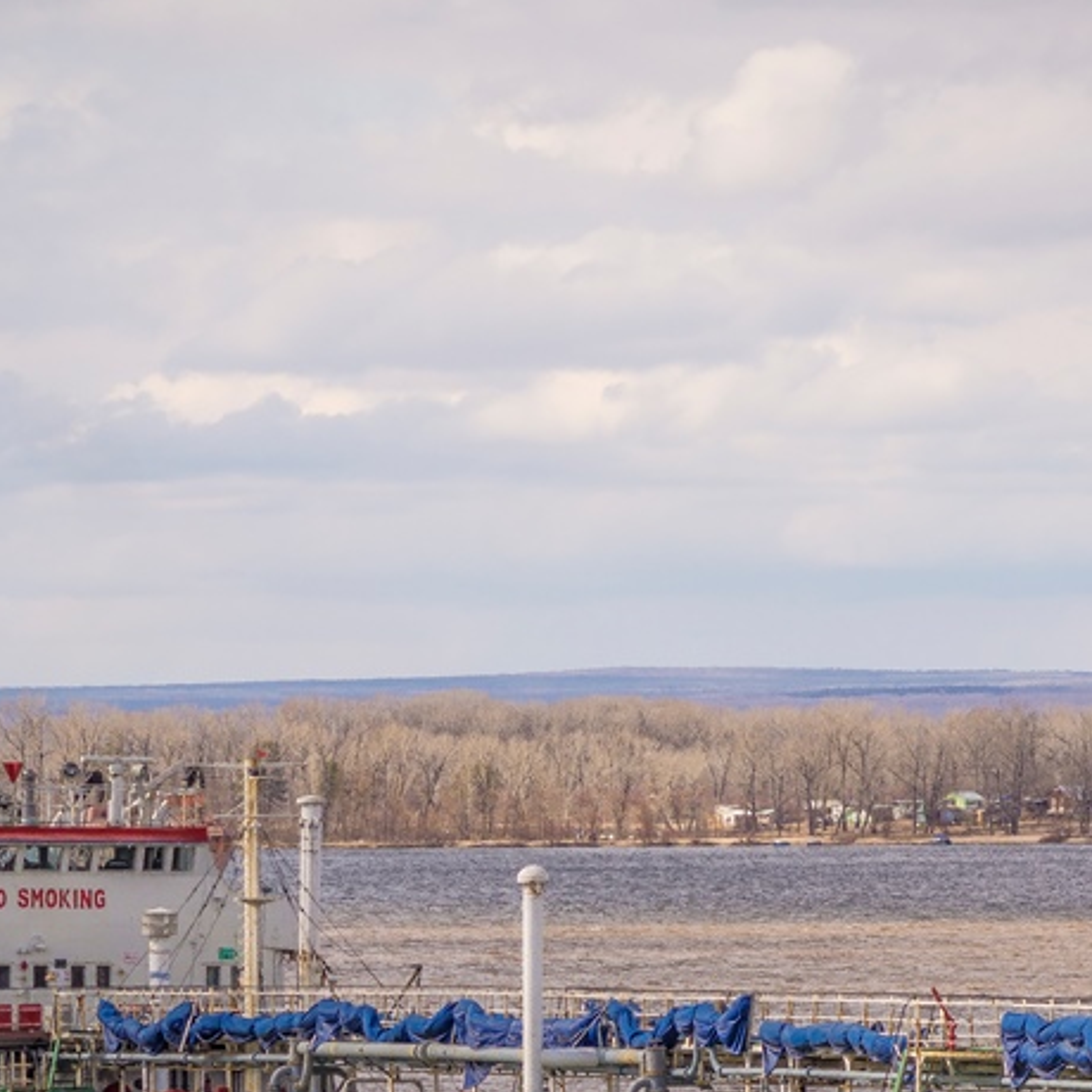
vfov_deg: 4.9
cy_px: 933
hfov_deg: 4.9
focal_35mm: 360
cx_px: 817
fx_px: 12849
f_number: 7.1
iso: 100
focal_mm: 100
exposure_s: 1/500
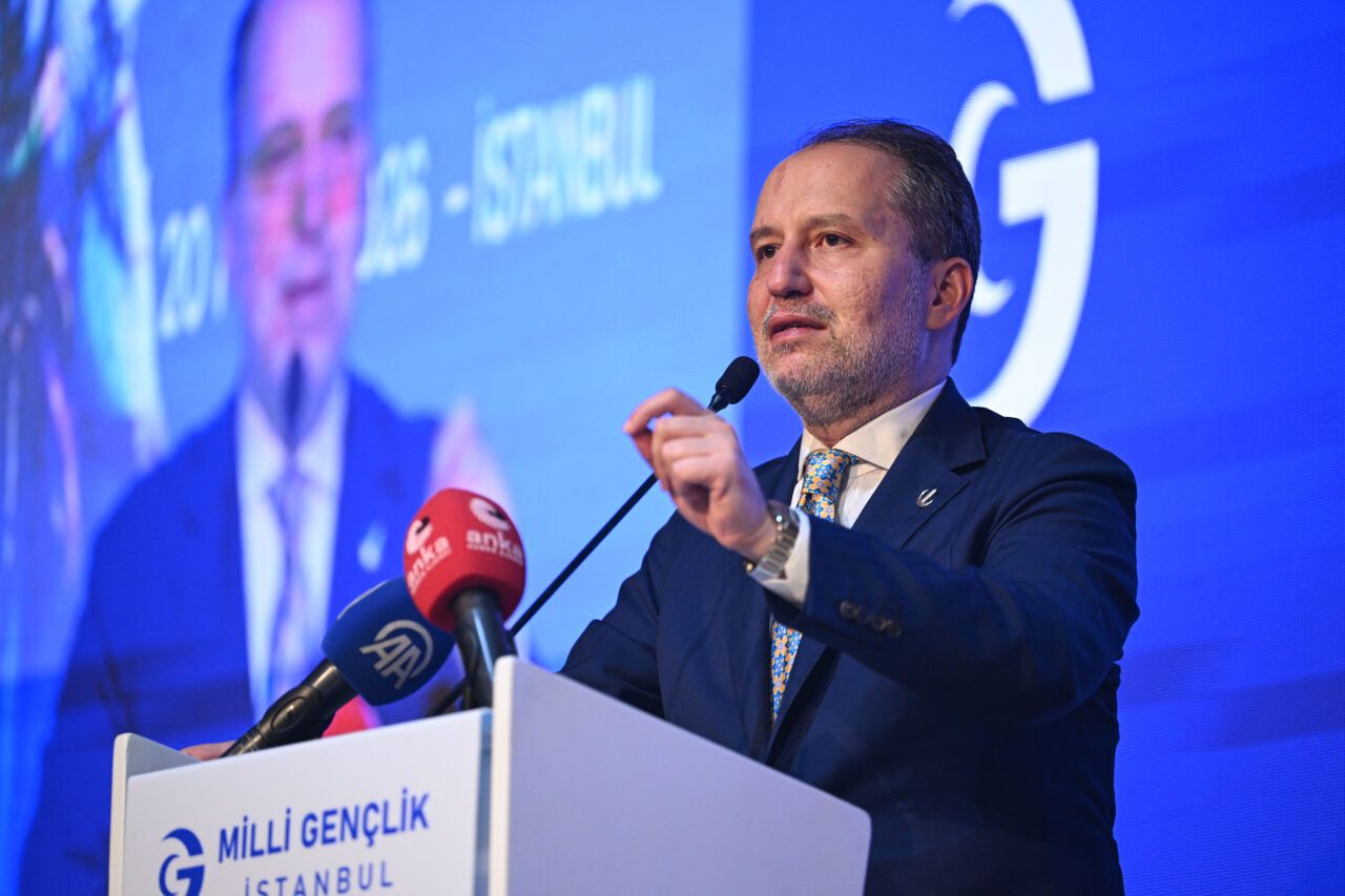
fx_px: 7471
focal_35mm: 200
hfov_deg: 10.3
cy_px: 448
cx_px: 672
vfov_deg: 6.9
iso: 2000
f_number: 2.8
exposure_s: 1/250
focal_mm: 200
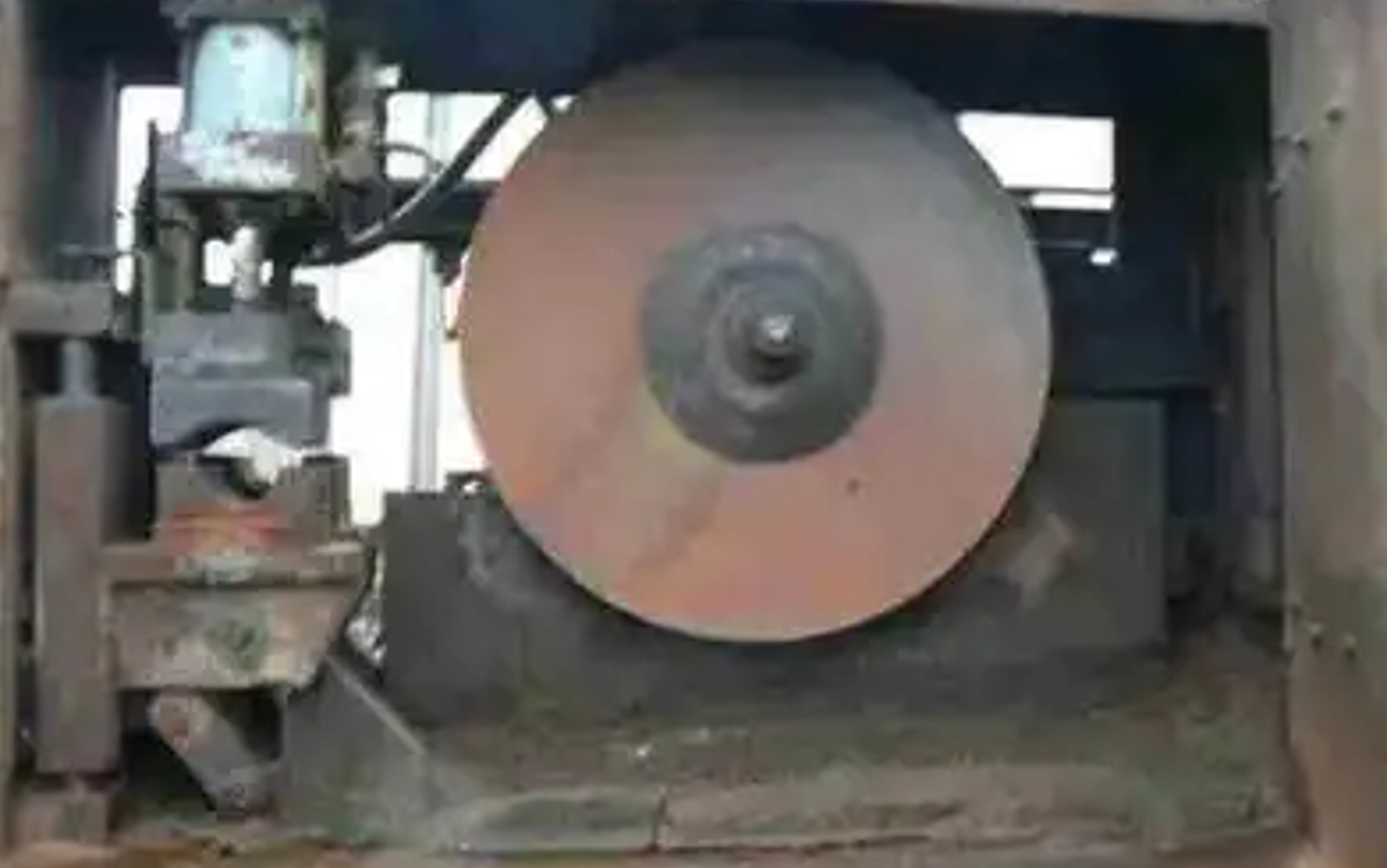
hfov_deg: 50.4
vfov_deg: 32.8
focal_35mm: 39
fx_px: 1475
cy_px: 450
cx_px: 685
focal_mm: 6
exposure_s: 1/8
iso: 200
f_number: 2.8
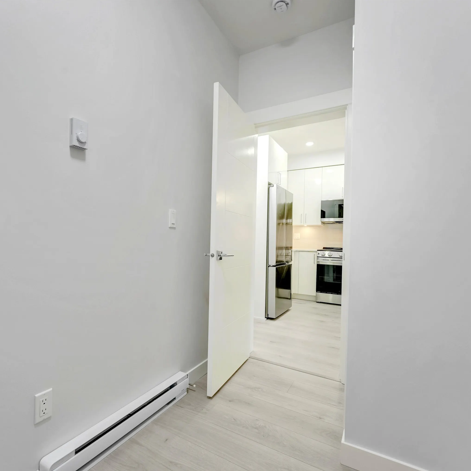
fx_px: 277
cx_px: 197
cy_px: 237
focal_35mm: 18
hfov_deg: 80.1
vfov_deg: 80.7
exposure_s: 1/15
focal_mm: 14
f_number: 8
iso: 400
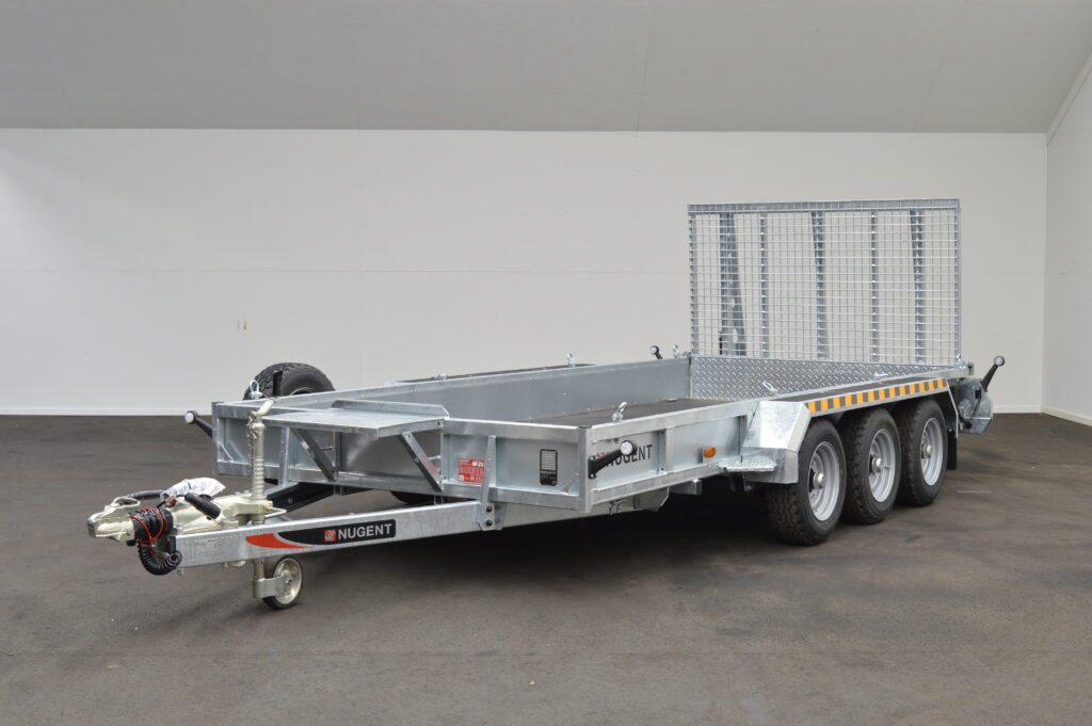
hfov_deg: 38.9
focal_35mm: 51
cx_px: 546
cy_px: 363
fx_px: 1546
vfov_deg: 26.4
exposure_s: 1/2.5
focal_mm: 34
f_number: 9
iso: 100
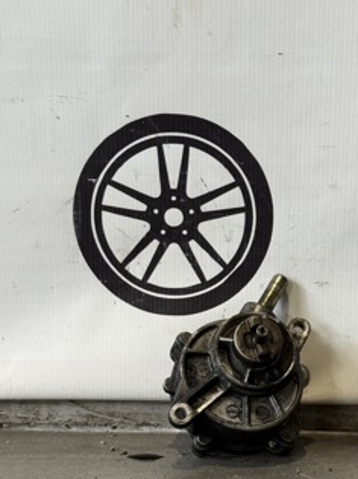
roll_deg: -0.9
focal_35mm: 73
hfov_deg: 20.0
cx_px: 245
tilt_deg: -12.3
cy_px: 356
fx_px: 1009
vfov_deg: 26.4
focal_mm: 6.76
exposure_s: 1/100
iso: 100
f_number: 1.78
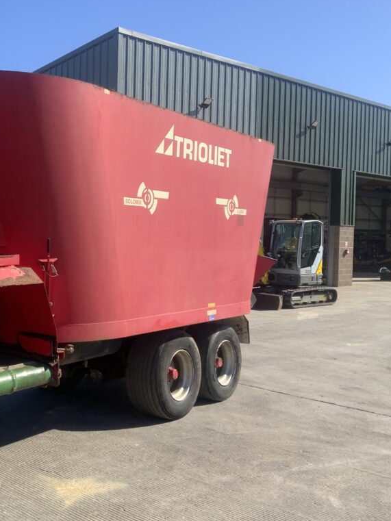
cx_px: 66
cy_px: 259
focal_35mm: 39
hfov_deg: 35.4
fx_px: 587
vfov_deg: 47.9
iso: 16
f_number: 1.8
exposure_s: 1/1221
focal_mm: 3
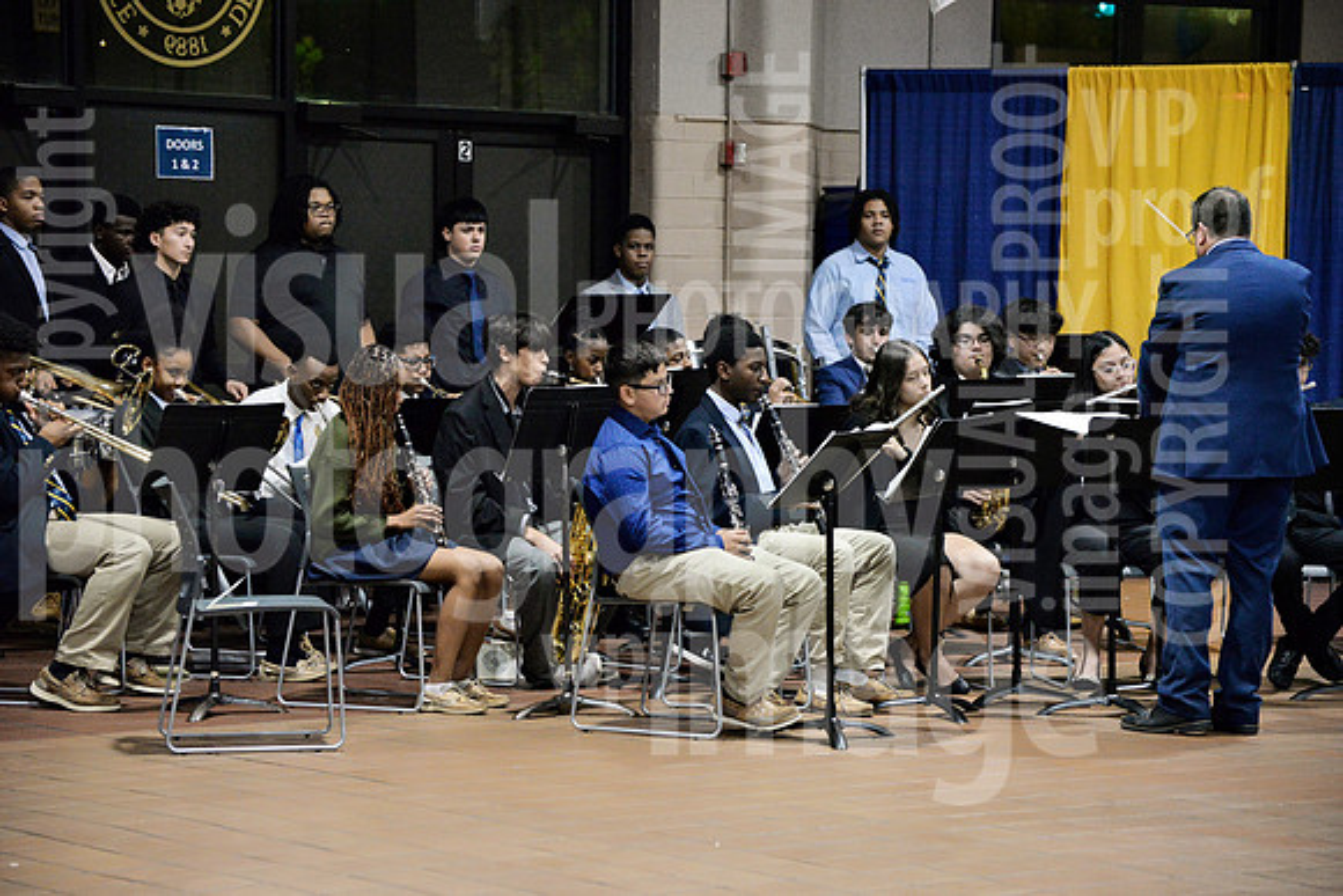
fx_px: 4104
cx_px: 672
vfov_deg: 12.5
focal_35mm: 110
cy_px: 448
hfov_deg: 18.6
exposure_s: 1/250
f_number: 5
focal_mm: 110
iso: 6400
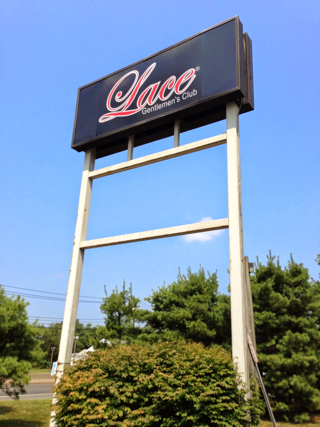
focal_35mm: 33
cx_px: 160
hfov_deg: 42.9
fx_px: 407
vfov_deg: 55.4
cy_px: 214
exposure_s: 1/1355
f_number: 2.4
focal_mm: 4.13
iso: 50
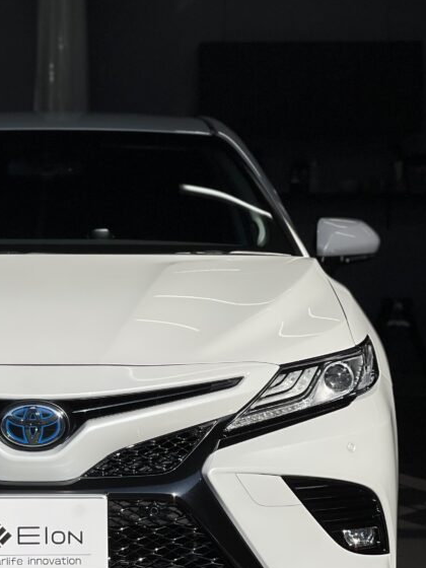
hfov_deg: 12.6
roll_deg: +0.0
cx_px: 40
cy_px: 216
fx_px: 1920
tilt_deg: +0.4
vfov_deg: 16.8
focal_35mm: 117
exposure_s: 1/3311
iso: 32
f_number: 2.2
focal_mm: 7.5
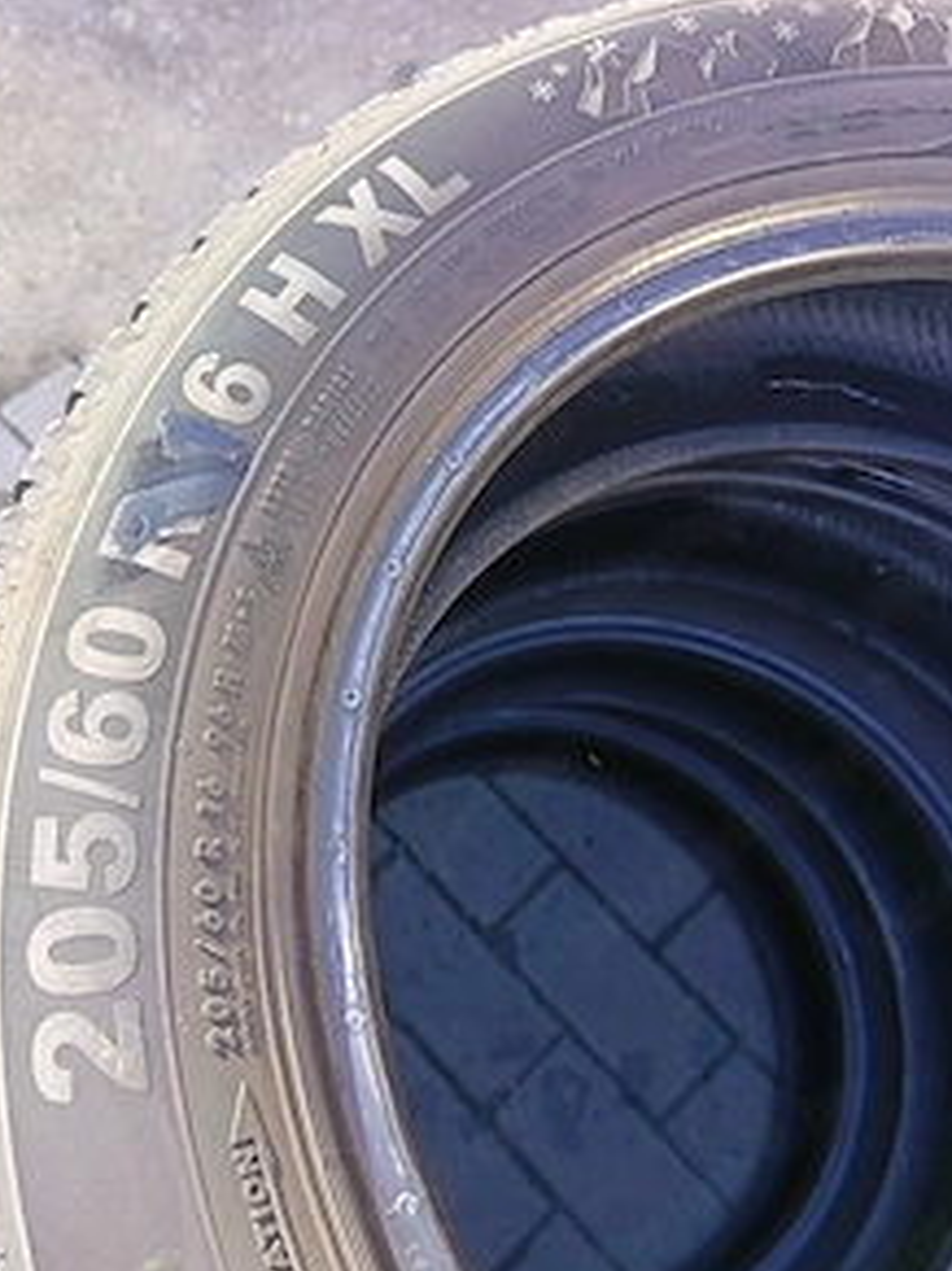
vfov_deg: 55.3
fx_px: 1211
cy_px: 585
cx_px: 310
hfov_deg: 42.3
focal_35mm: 33
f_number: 1.75
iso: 511
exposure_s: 1/100
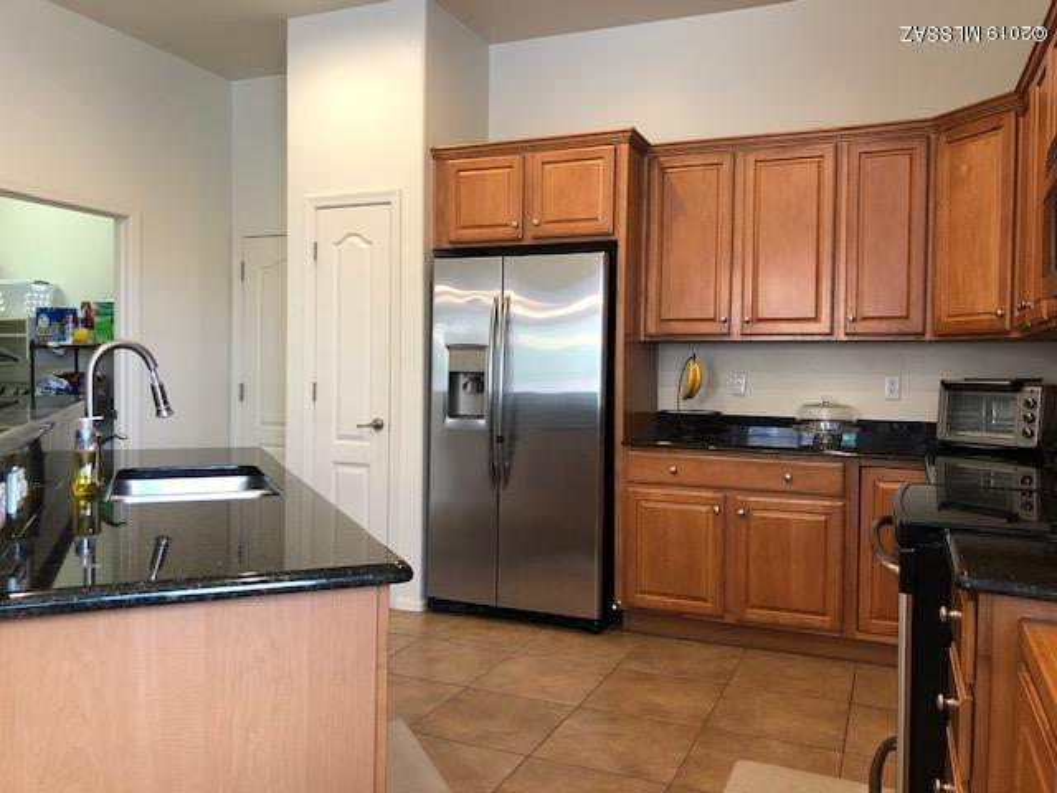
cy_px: 396
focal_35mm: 28
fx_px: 855
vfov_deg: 49.7
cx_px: 528
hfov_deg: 63.4
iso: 50
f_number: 1.8
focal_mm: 3.99
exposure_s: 1/15
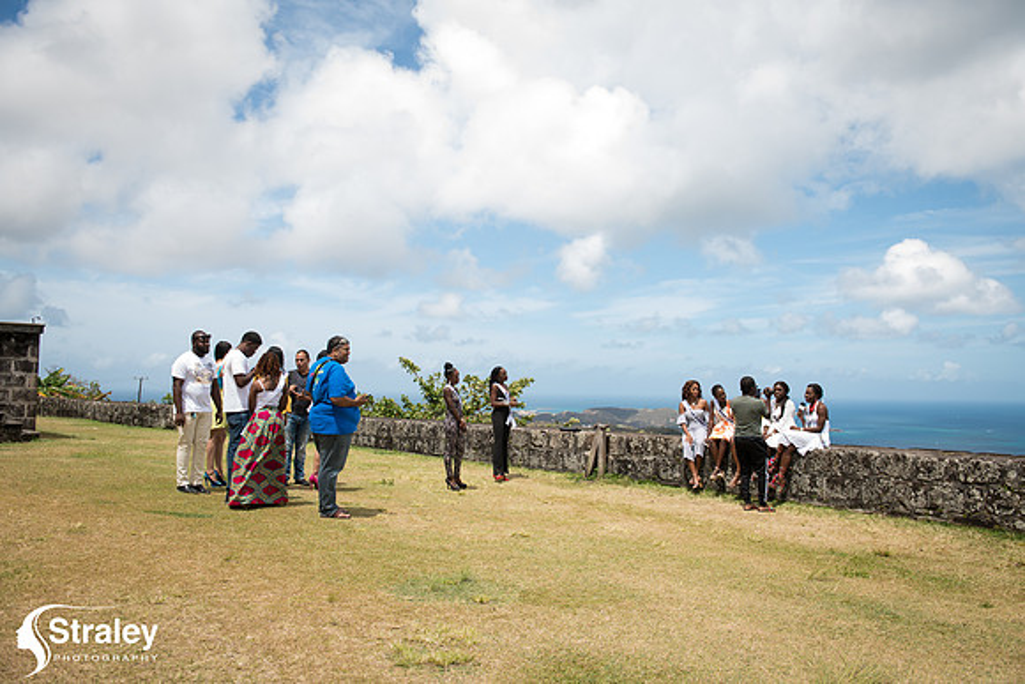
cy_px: 342
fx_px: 883
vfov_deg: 42.3
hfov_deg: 60.3
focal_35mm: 31
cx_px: 512
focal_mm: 31
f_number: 5.6
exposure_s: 1/125
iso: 64
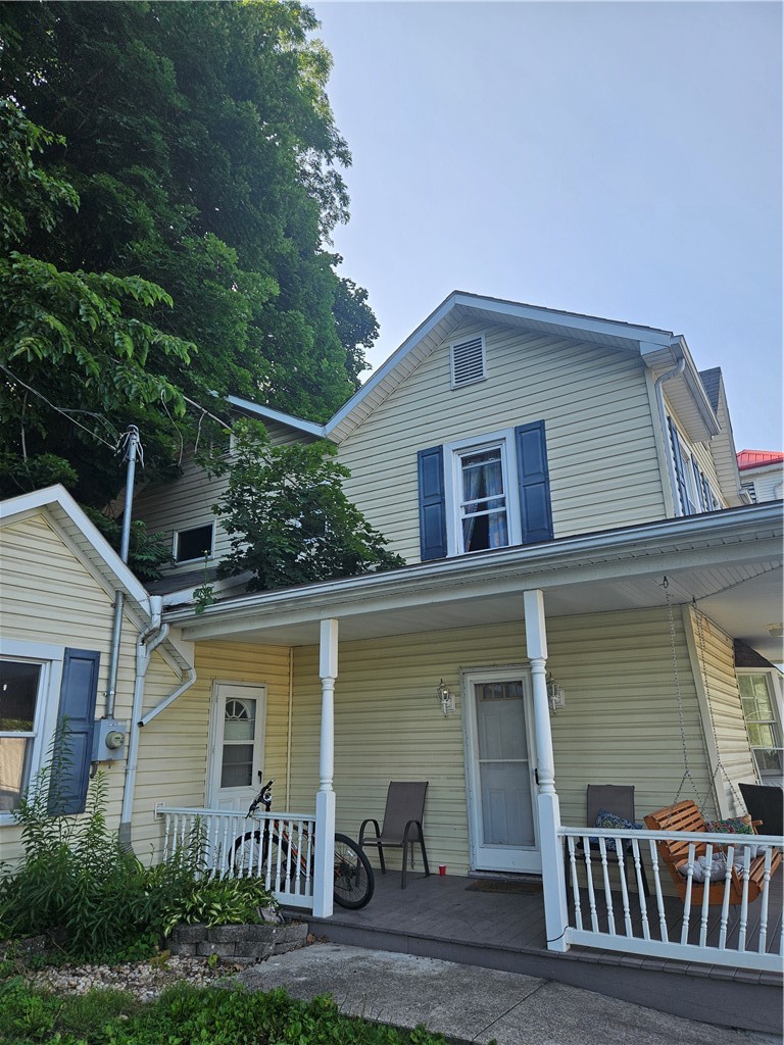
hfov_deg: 58.9
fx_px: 695
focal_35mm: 23
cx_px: 392
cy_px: 522
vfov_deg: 73.9
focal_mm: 5.4
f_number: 1.8
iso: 25
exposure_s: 1/437
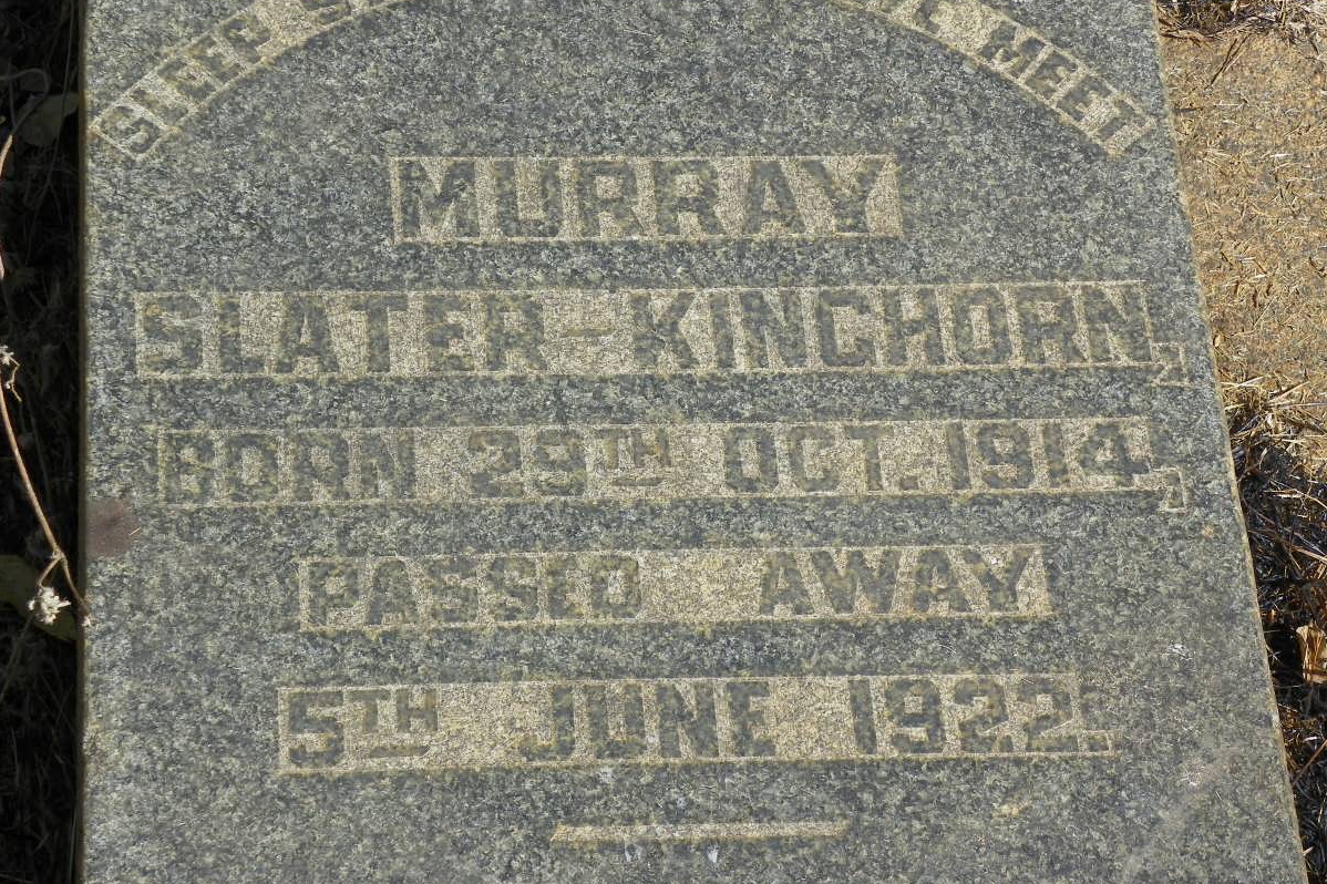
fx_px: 3648
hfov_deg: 20.6
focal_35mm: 99
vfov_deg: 13.8
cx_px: 664
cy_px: 394
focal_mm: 16.9
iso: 64
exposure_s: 1/250
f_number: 4.5
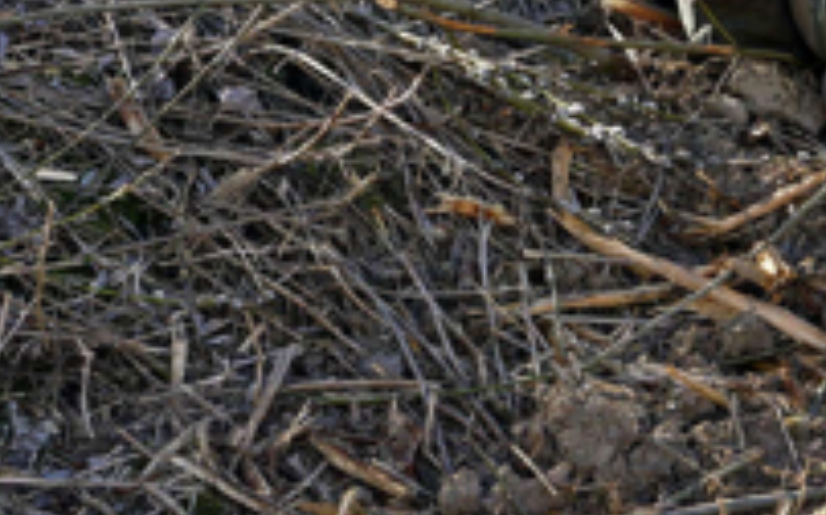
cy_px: -69
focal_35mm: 188
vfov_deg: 6.9
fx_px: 4227
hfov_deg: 11.2
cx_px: 323
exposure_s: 1/80
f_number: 6.3
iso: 100
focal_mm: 33
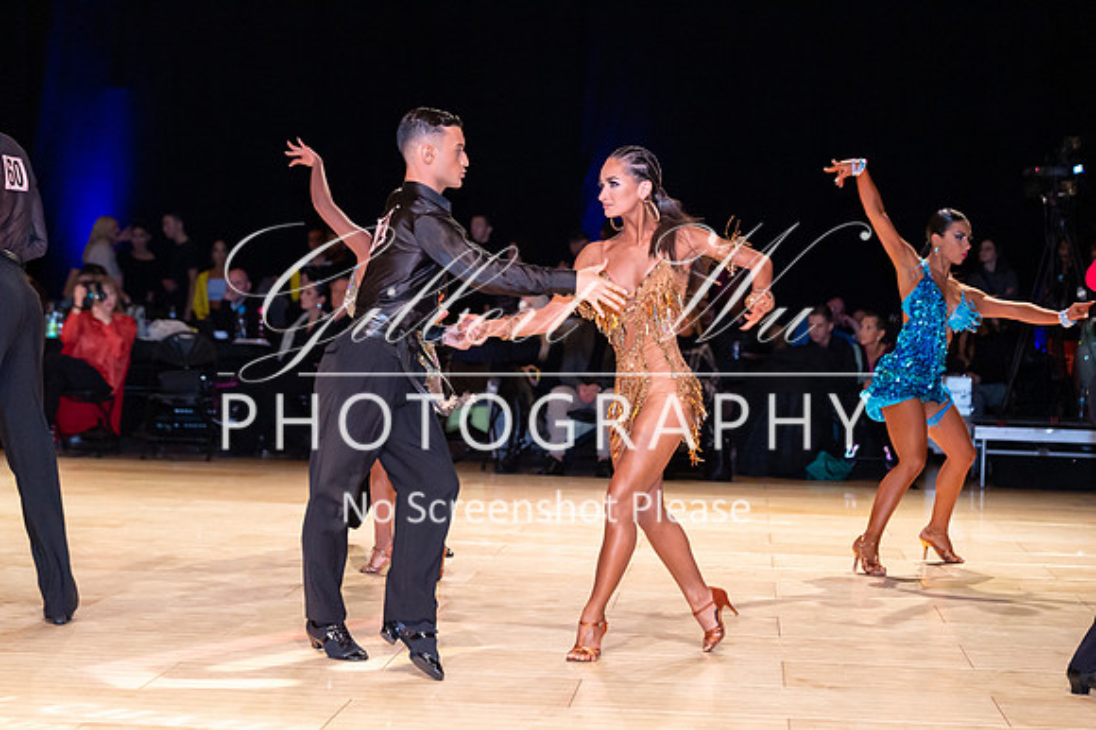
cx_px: 548
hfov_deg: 23.9
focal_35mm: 85
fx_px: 2586
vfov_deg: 16.1
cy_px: 365
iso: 3200
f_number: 4
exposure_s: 1/500
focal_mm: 85
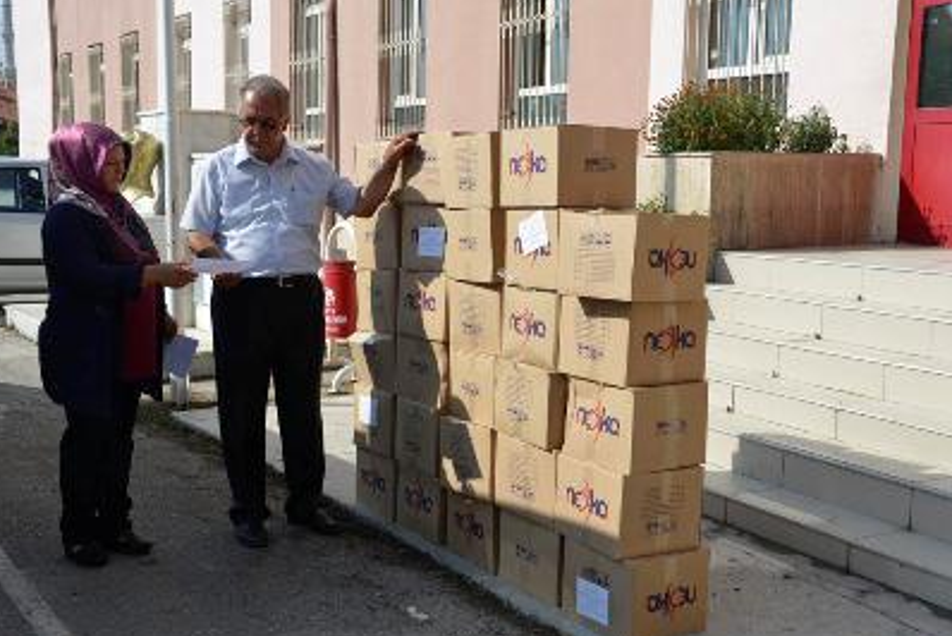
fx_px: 1191
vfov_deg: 29.9
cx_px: 459
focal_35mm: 45
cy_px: 300
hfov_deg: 43.6
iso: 100
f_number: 8
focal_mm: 40
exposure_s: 1/250
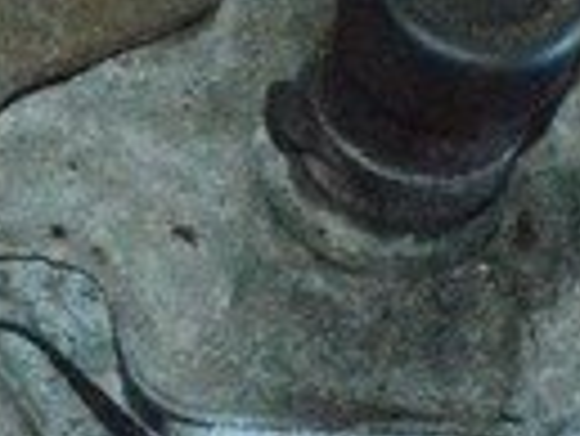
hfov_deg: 7.3
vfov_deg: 5.9
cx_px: -877
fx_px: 4226
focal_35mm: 252
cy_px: 402
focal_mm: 22
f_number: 16
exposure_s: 1/100
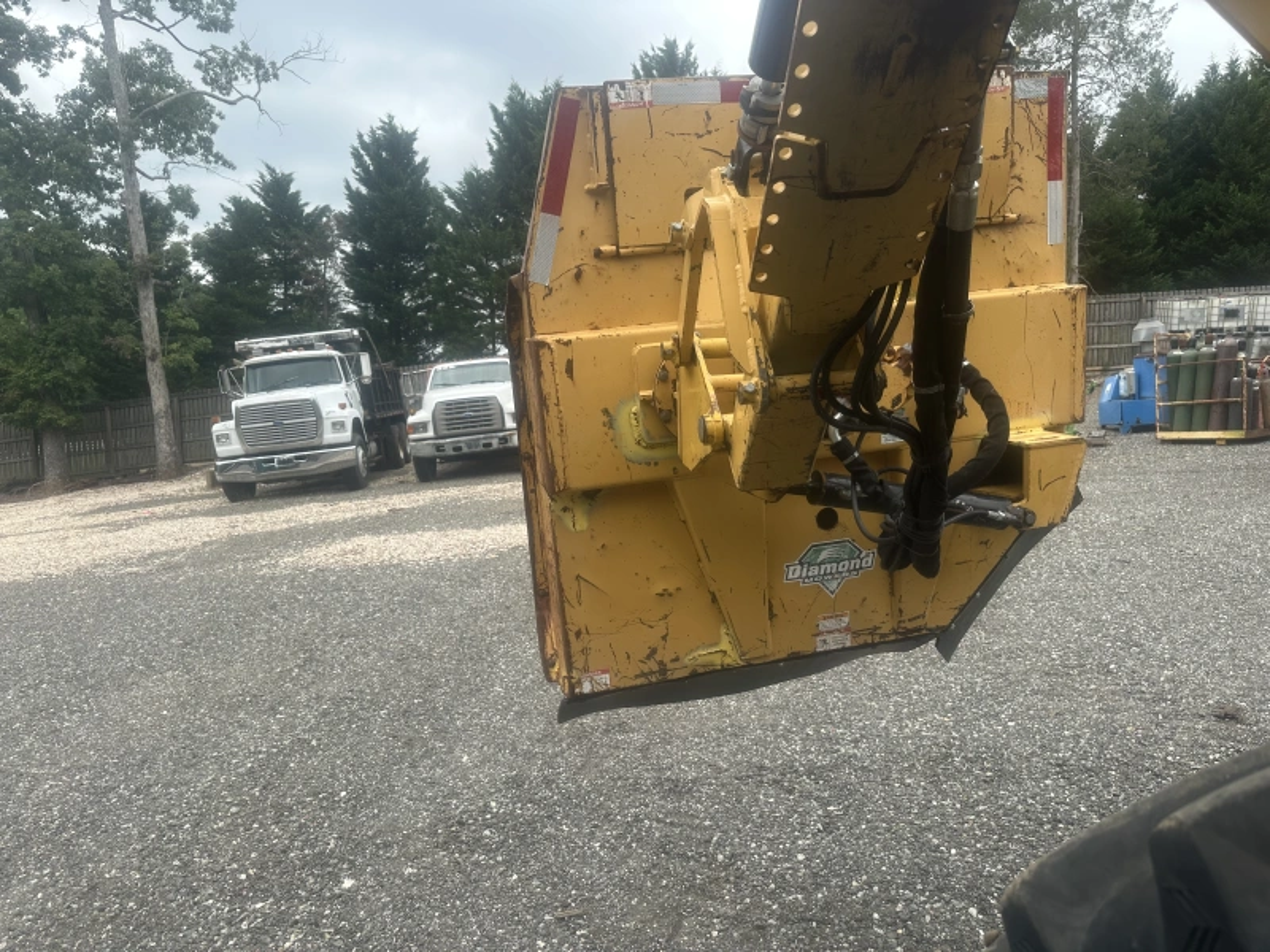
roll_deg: +1.7
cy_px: 476
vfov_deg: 56.8
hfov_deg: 71.6
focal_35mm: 24
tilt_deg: -3.9
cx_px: 635
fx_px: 881
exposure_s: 1/1721
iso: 80
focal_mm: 6.86
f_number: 1.78
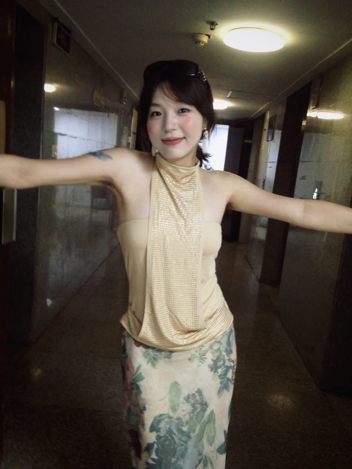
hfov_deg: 42.9
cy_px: 234
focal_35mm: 33
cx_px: 176
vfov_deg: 55.4
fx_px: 447
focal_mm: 4.12
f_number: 2.4
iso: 250
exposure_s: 1/20
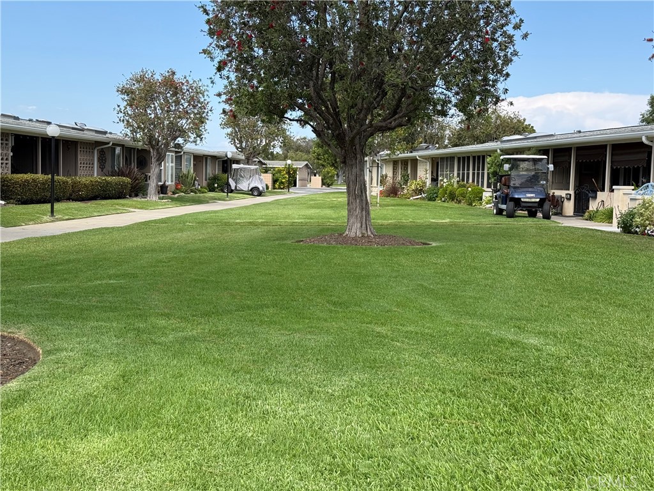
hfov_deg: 39.7
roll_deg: -1.8
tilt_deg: -3.9
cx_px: 327
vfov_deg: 30.3
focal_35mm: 48
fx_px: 907
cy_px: 246
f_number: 1.78
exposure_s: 1/2667
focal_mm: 6.76
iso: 80
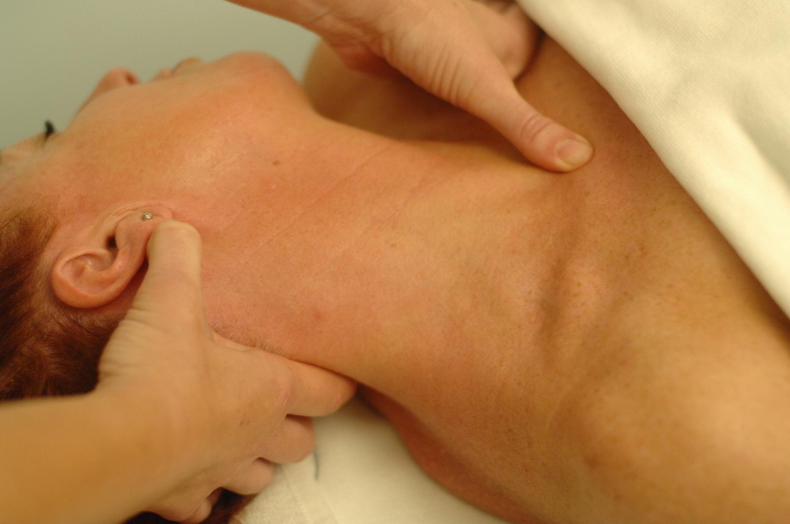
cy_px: 262
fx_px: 1644
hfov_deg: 27.0
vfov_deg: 18.1
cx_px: 395
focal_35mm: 75
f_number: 2
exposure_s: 1/80
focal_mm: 50
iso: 800
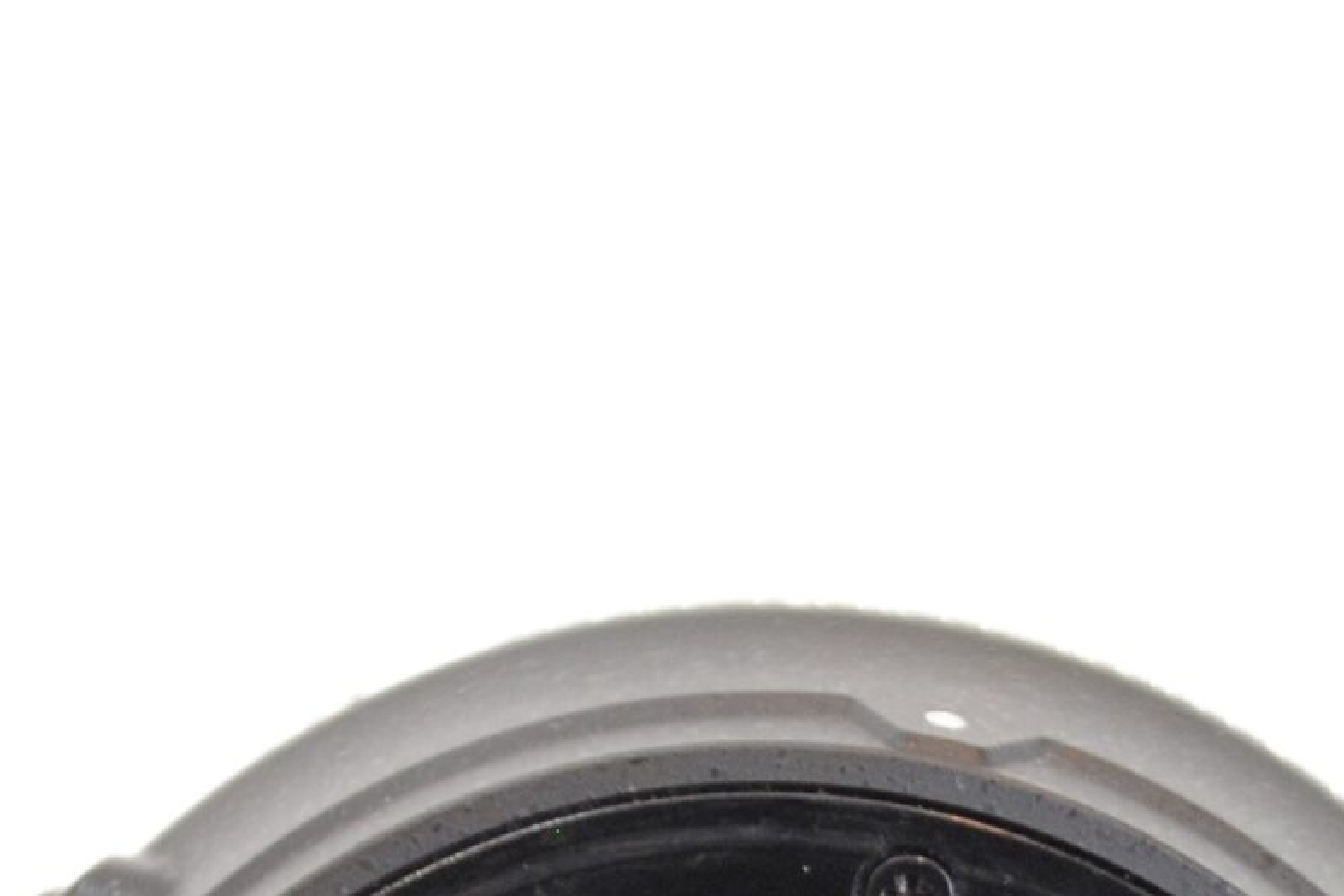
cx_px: 670
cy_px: 1264
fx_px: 5114
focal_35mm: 137
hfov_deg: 15.0
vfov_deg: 9.8
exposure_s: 1/13
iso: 400
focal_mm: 28
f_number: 4.5
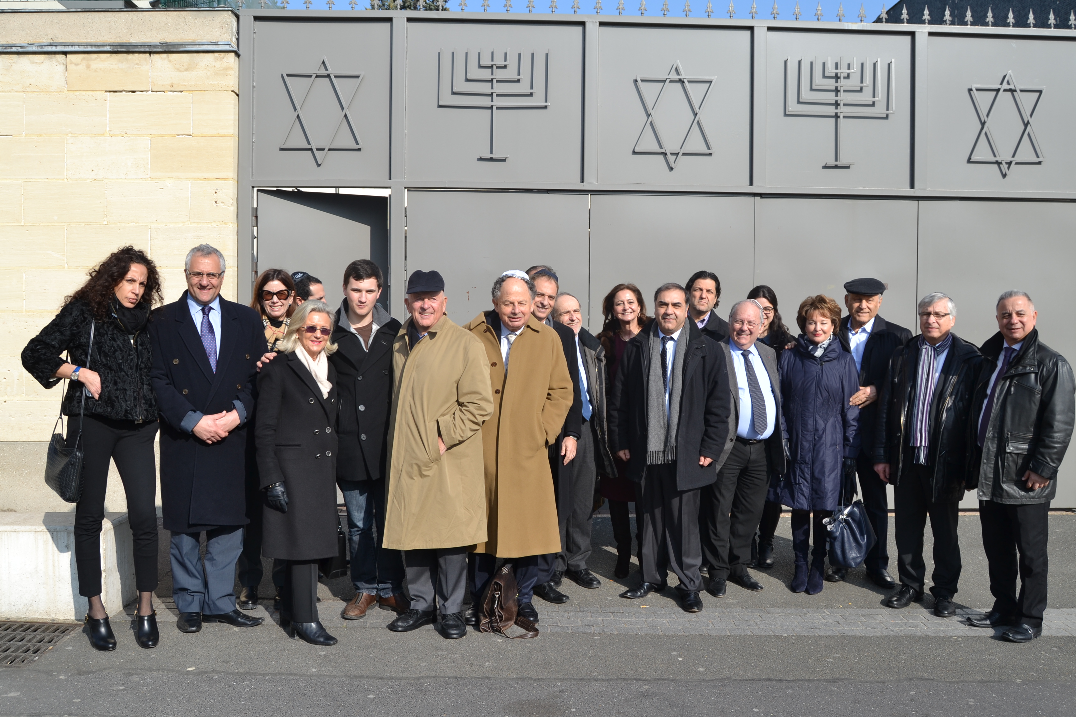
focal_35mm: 33
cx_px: 538
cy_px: 358
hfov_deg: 57.2
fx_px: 986
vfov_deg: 40.0
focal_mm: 22
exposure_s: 1/200
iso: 100
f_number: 7.1
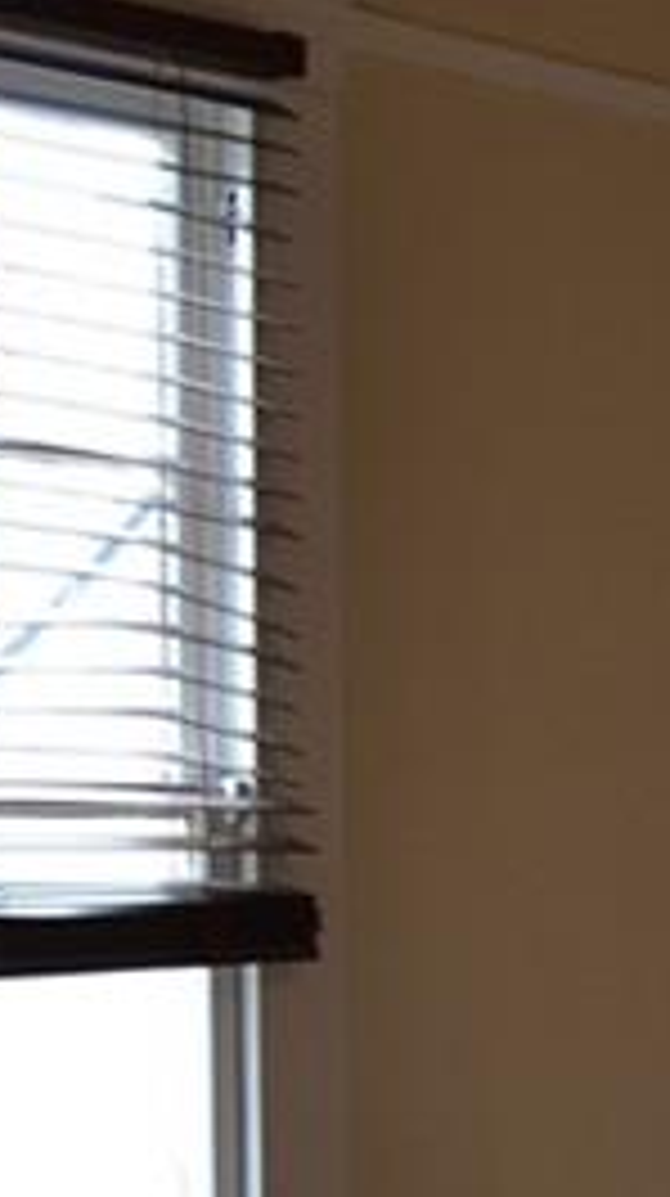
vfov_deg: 19.4
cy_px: 1026
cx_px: 1767
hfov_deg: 9.5
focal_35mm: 109
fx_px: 3454
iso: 400
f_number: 4.5
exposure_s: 1/80
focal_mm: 18
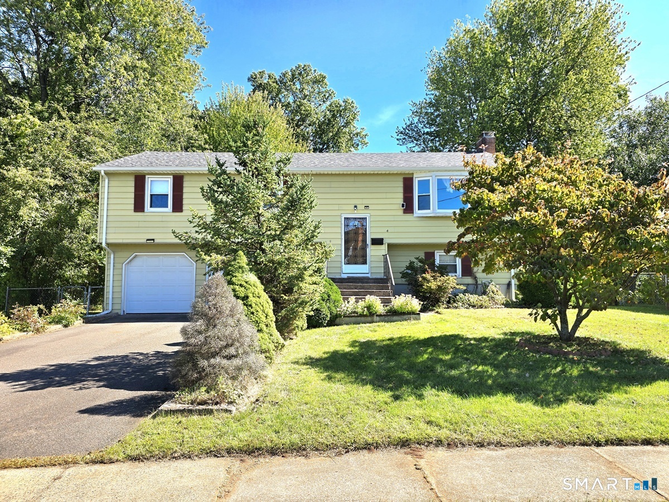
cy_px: 251
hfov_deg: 73.9
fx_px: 445
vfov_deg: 58.9
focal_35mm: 23
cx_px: 334
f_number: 1.7
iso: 12
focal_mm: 6.3
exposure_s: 1/455
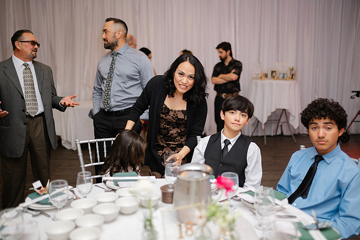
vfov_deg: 37.9
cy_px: 120
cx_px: 180
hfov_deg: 54.4
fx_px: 350
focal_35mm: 35
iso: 400
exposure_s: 1/200
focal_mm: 35
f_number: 1.4
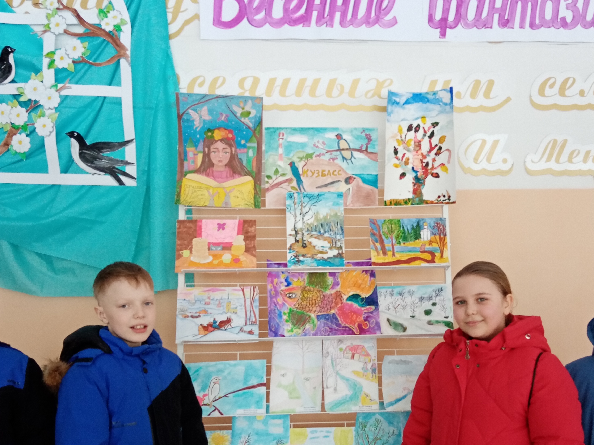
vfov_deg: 38.4
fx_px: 635
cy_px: 278
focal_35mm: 37
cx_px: 318
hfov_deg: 50.1
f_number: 1.8
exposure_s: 1/33.3
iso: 211
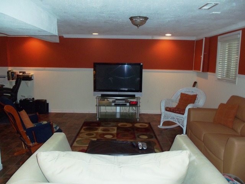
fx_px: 205
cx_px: 122
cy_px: 92
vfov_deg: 48.2
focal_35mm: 29
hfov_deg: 61.7
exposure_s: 1/30
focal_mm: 5.2
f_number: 3.4
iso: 160
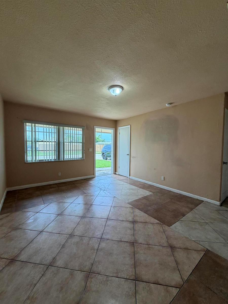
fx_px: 123
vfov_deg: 102.1
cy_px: 152
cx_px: 114
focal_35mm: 14
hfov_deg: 85.7
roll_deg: -1.7
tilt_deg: -2.1
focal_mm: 2.22
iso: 125
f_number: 2.2
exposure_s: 1/120
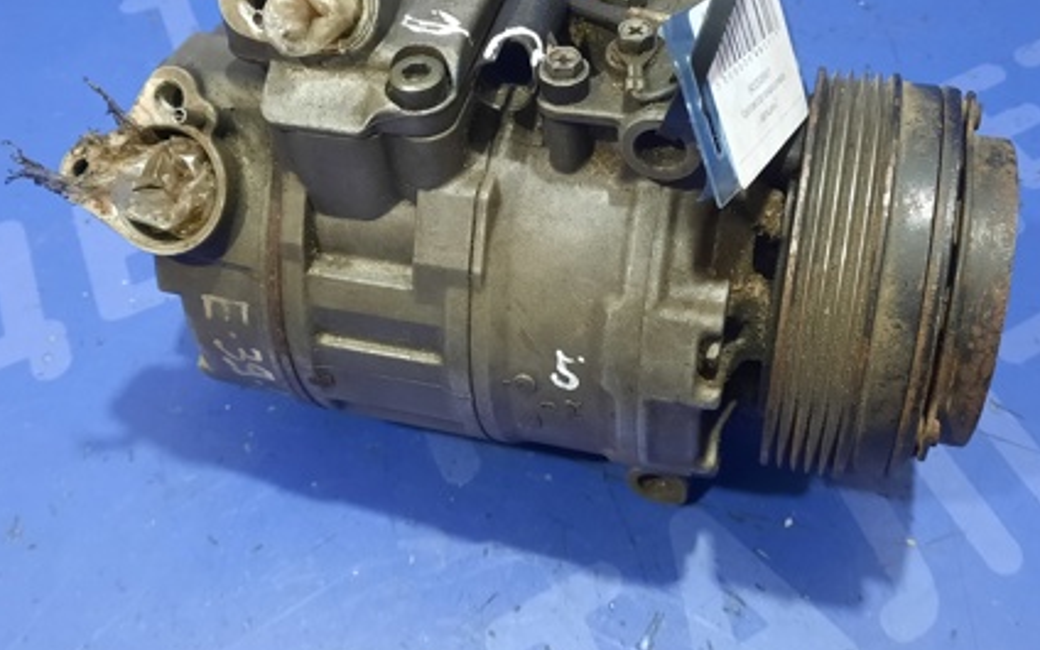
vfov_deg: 31.9
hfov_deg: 49.3
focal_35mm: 40
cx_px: 495
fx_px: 1134
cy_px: 253
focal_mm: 4.6
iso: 400
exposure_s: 1/33
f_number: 2
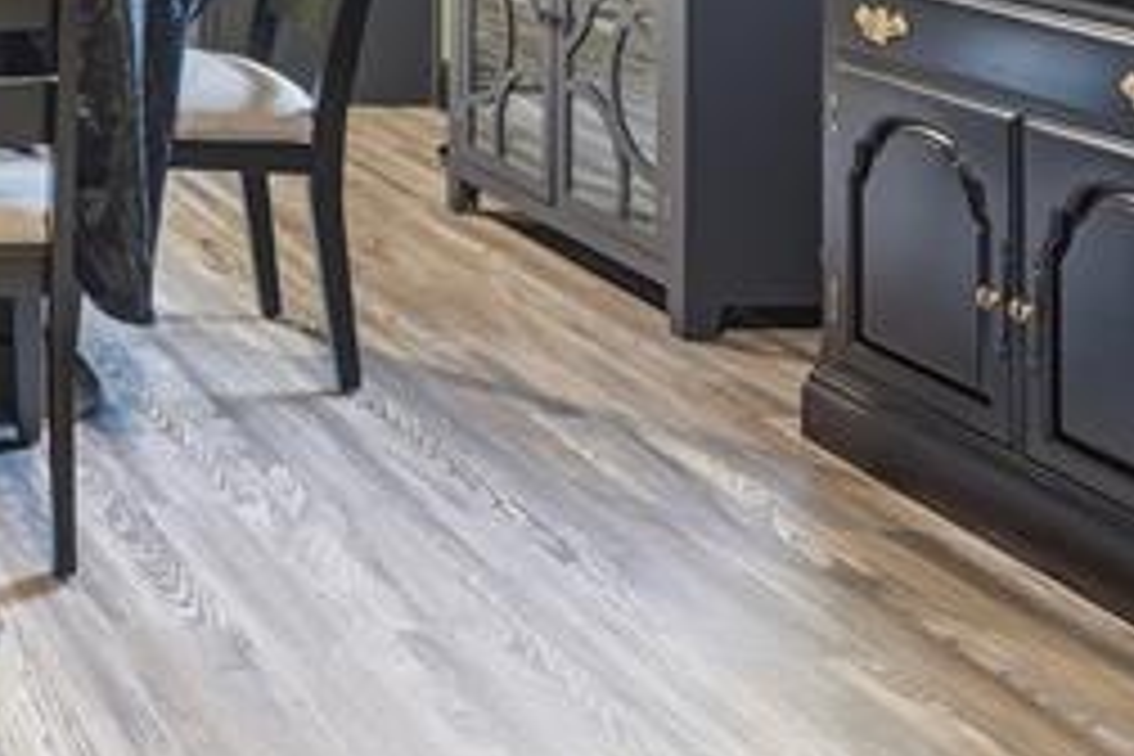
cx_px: -590
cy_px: -315
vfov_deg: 18.9
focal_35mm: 65
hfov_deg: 24.0
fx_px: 2047
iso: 400
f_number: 8
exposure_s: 1/20
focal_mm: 16
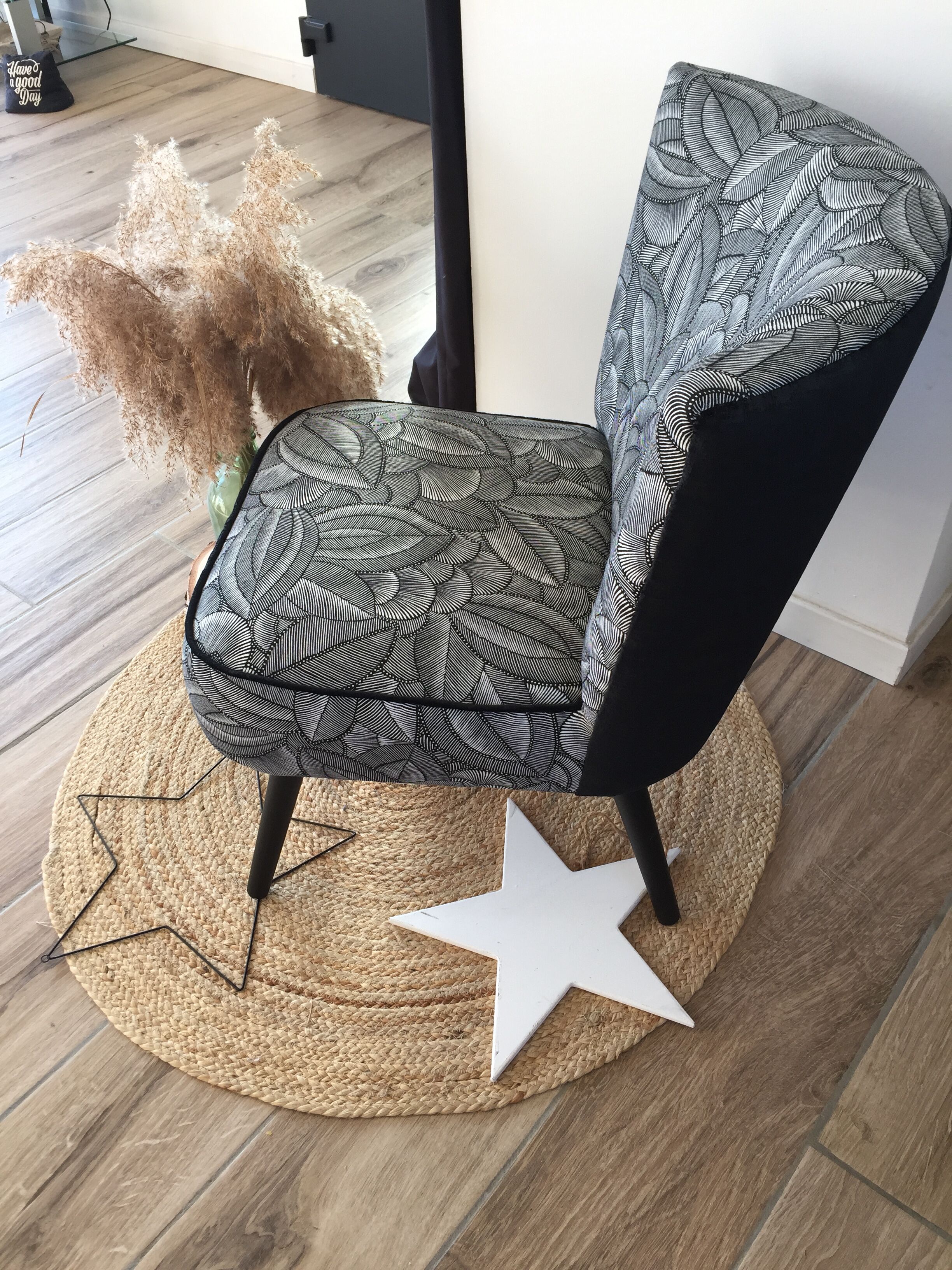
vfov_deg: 61.7
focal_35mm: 29
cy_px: 635
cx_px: 476
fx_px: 1063
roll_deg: +1.9
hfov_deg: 48.2
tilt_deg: -44.2
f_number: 2.2
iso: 40
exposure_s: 1/100
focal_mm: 4.15
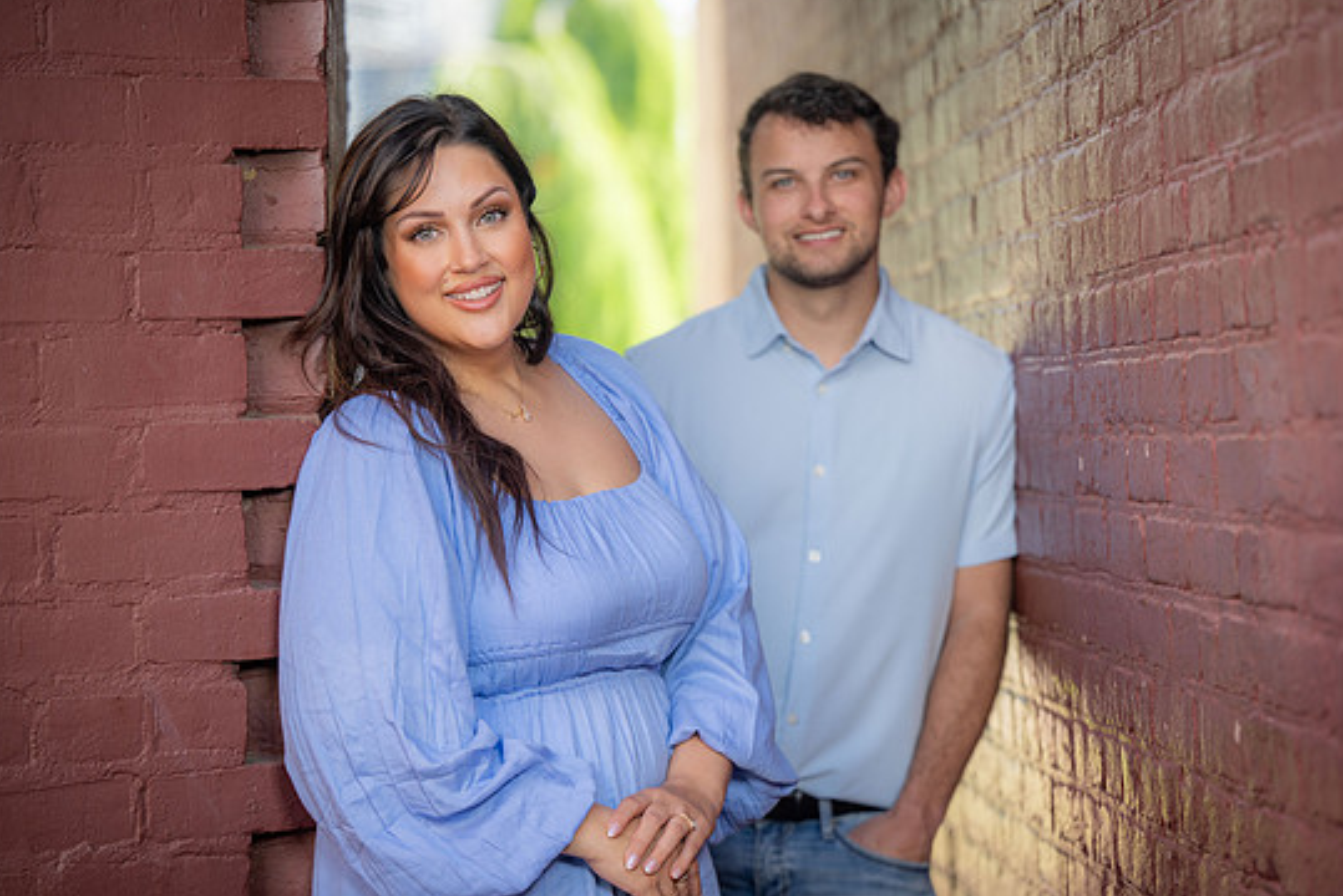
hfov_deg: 20.4
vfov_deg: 13.7
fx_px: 3732
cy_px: 464
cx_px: 685
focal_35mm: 100
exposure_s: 1/160
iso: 100
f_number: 2.8
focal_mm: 93
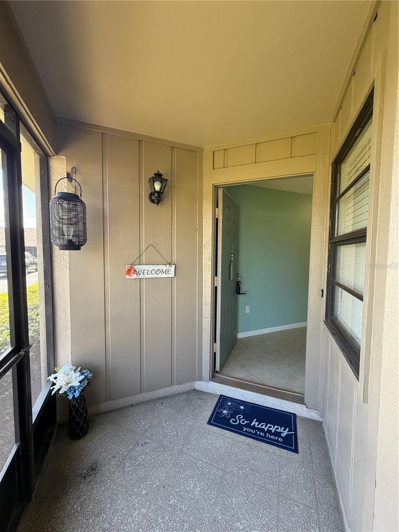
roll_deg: -0.2
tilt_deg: -2.8
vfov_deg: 102.1
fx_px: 215
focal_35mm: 14
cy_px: 266
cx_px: 200
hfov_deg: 85.7
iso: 160
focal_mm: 2.22
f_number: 2.2
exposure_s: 1/121
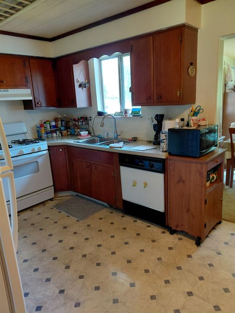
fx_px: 226
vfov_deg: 69.4
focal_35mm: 25
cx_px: 118
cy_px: 156
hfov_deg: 54.9
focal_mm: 4.69
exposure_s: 1/60
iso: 250
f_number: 1.8
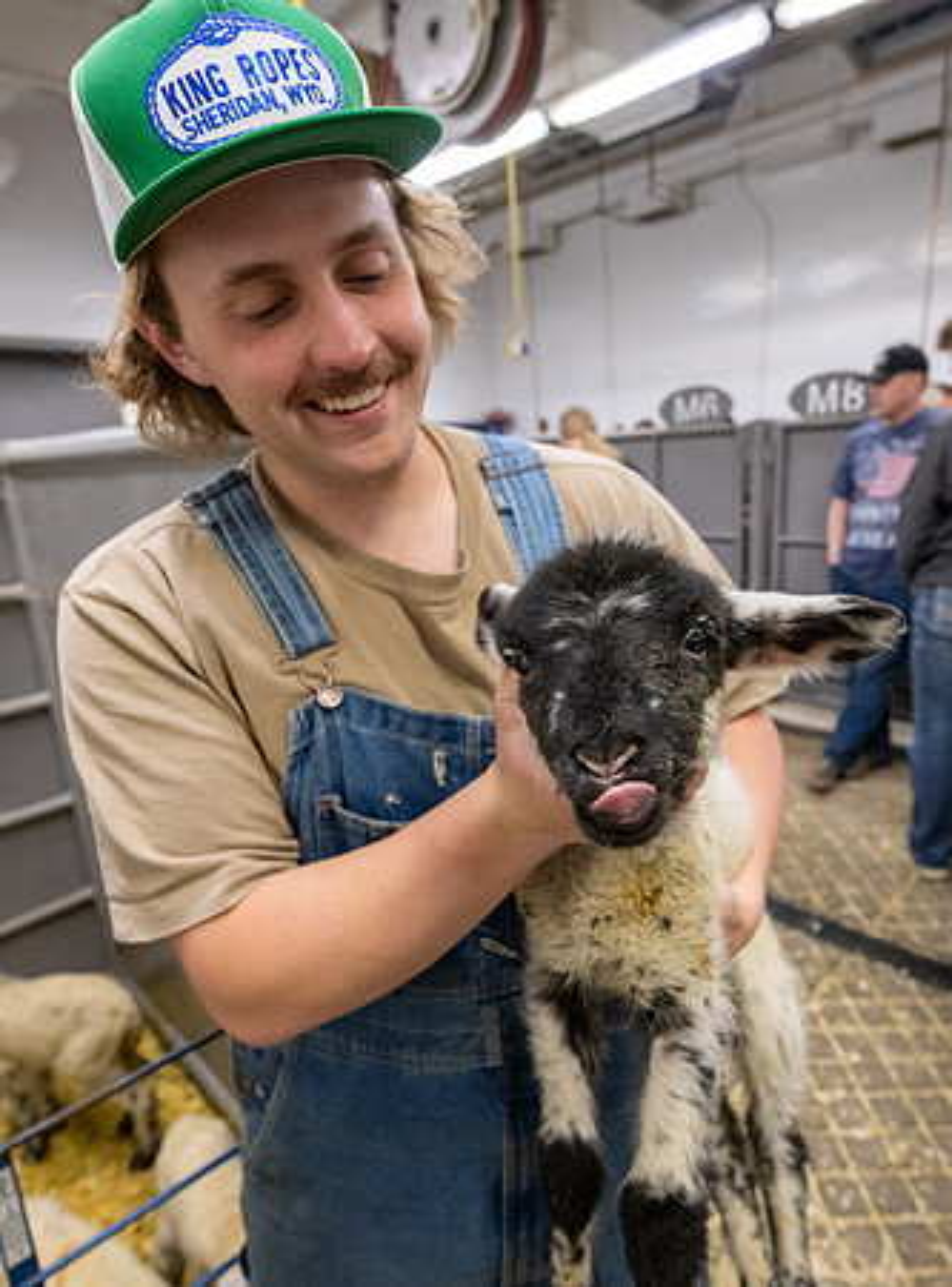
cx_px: 541
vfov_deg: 81.2
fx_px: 751
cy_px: 644
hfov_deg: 64.5
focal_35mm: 20
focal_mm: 14
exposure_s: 1/200
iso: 3200
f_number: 4
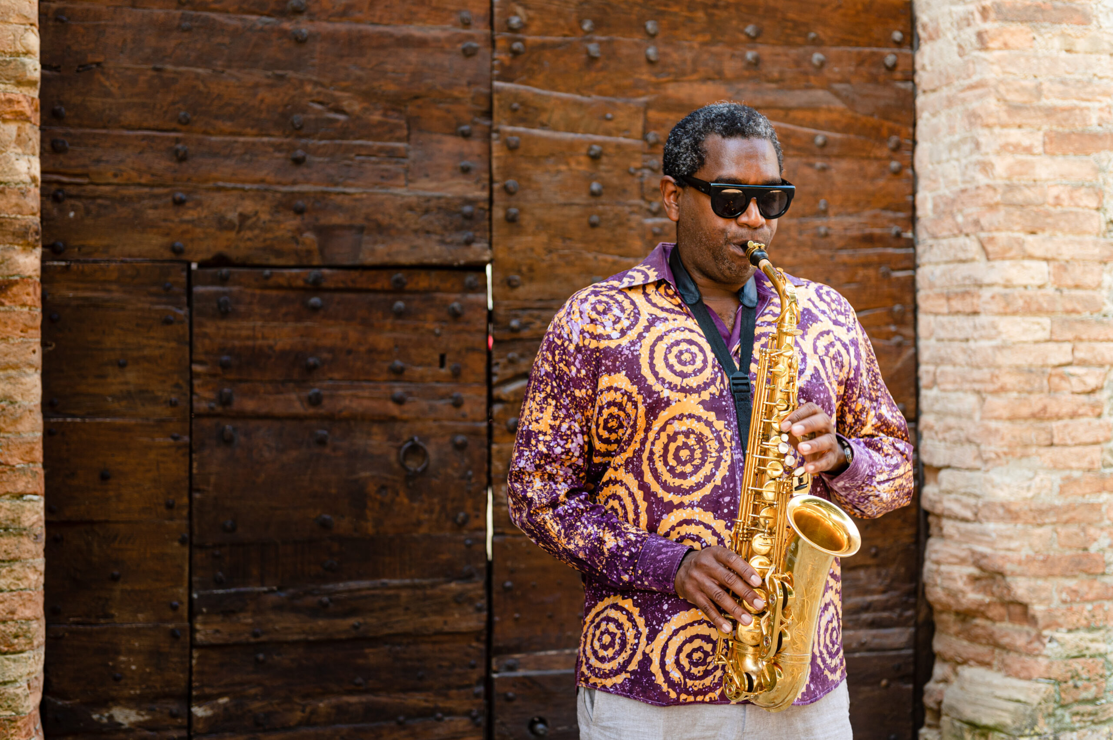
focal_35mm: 55
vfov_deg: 24.6
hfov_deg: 36.3
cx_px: 556
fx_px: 1699
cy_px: 370
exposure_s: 1/100
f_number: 2.8
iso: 250
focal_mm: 55
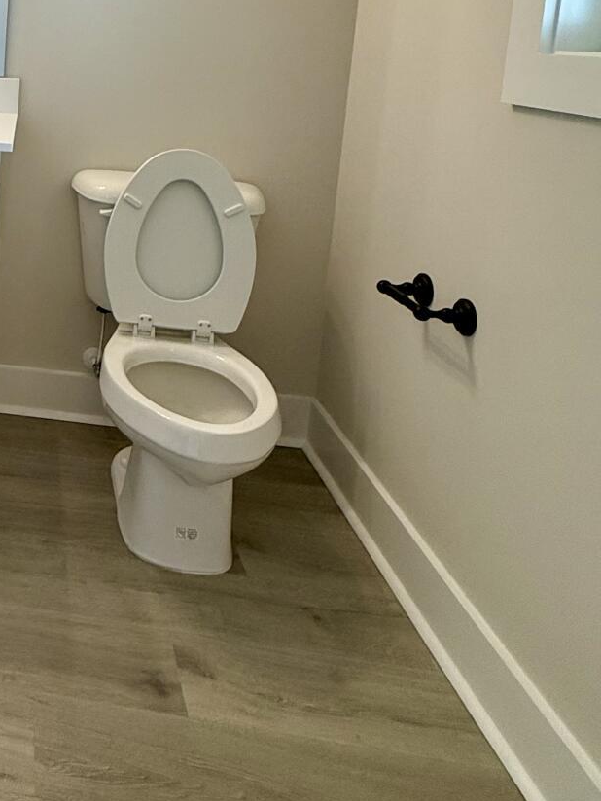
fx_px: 787
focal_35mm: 34
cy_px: 113
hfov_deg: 34.4
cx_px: -101
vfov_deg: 49.3
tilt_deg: -6.9
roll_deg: -2.8
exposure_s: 1/120
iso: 125
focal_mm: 2.22
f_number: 2.2
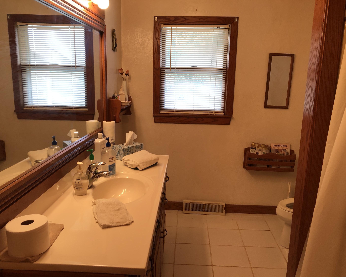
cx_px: 172
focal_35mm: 30
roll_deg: -2.1
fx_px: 307
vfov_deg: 48.5
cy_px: 141
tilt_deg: -12.6
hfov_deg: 58.8
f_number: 1.8
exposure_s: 1/30
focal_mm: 3.99
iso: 40
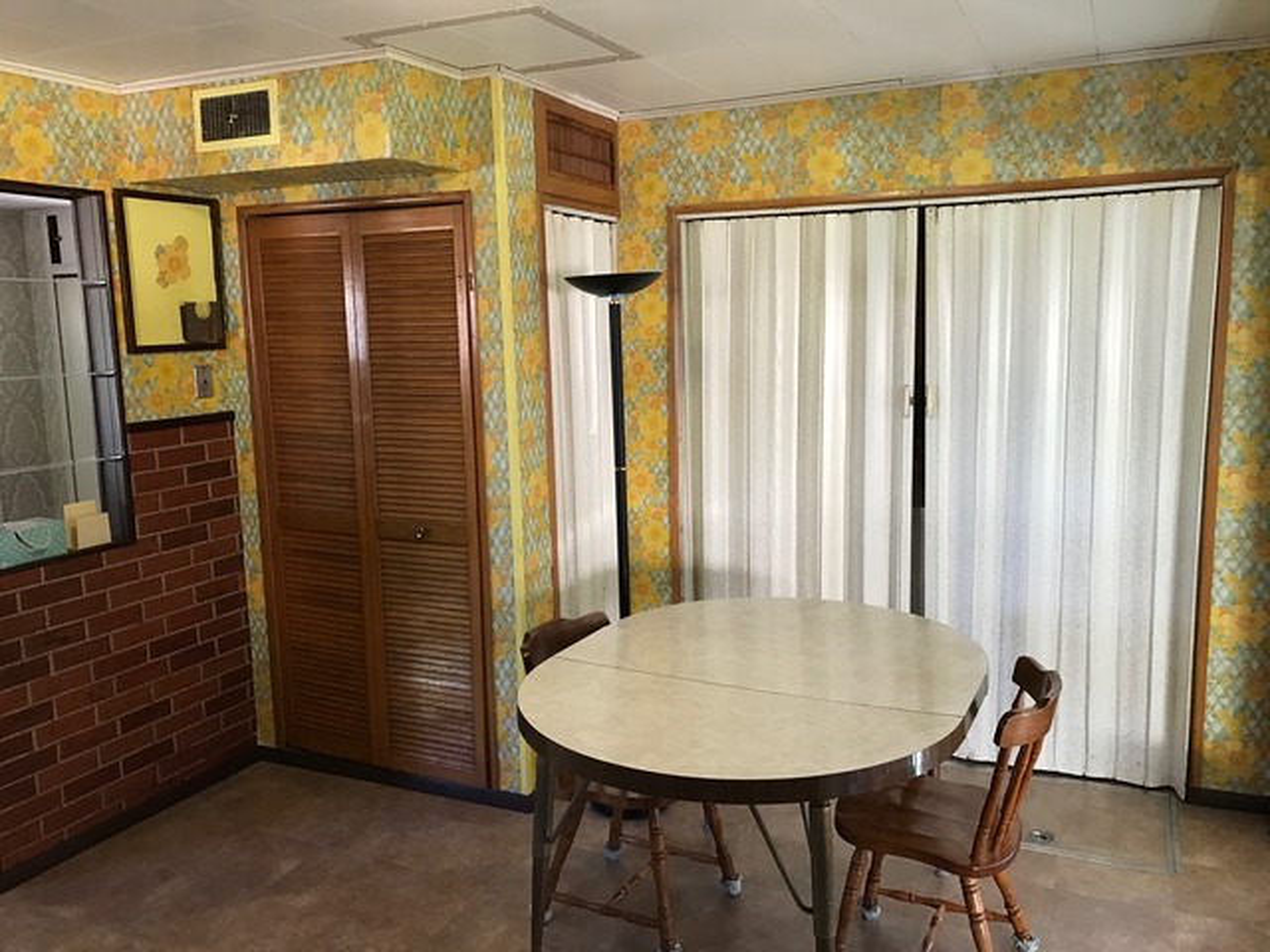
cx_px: 635
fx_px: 1027
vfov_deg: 49.7
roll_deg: +3.2
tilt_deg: -9.4
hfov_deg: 63.4
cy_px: 476
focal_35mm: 28
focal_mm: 3.99
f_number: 1.8
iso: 40
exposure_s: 1/17
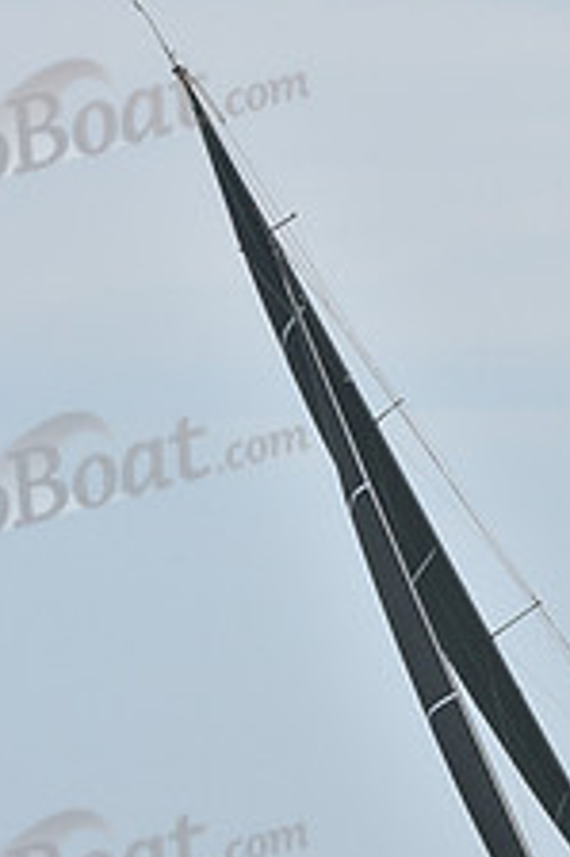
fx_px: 12321
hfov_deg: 2.6
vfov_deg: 4.0
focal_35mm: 518
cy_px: 639
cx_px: 507
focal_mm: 200
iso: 320
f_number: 8
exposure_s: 1/1000
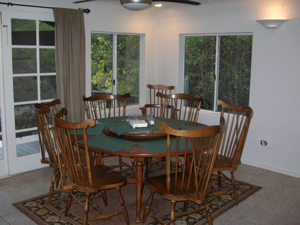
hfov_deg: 50.1
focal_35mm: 37
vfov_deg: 38.7
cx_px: 150
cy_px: 112
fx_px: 321
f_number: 2.7
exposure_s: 1/60.1
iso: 108
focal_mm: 6.2
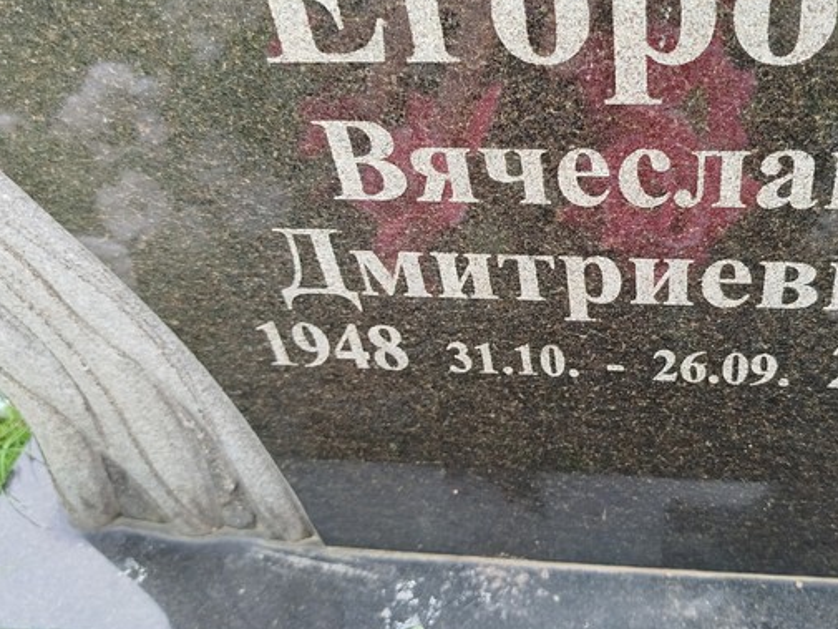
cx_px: 556
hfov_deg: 48.2
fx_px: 920
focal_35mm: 38
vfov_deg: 37.7
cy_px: 267
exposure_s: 1/100
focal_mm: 5.31
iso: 50
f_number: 1.7
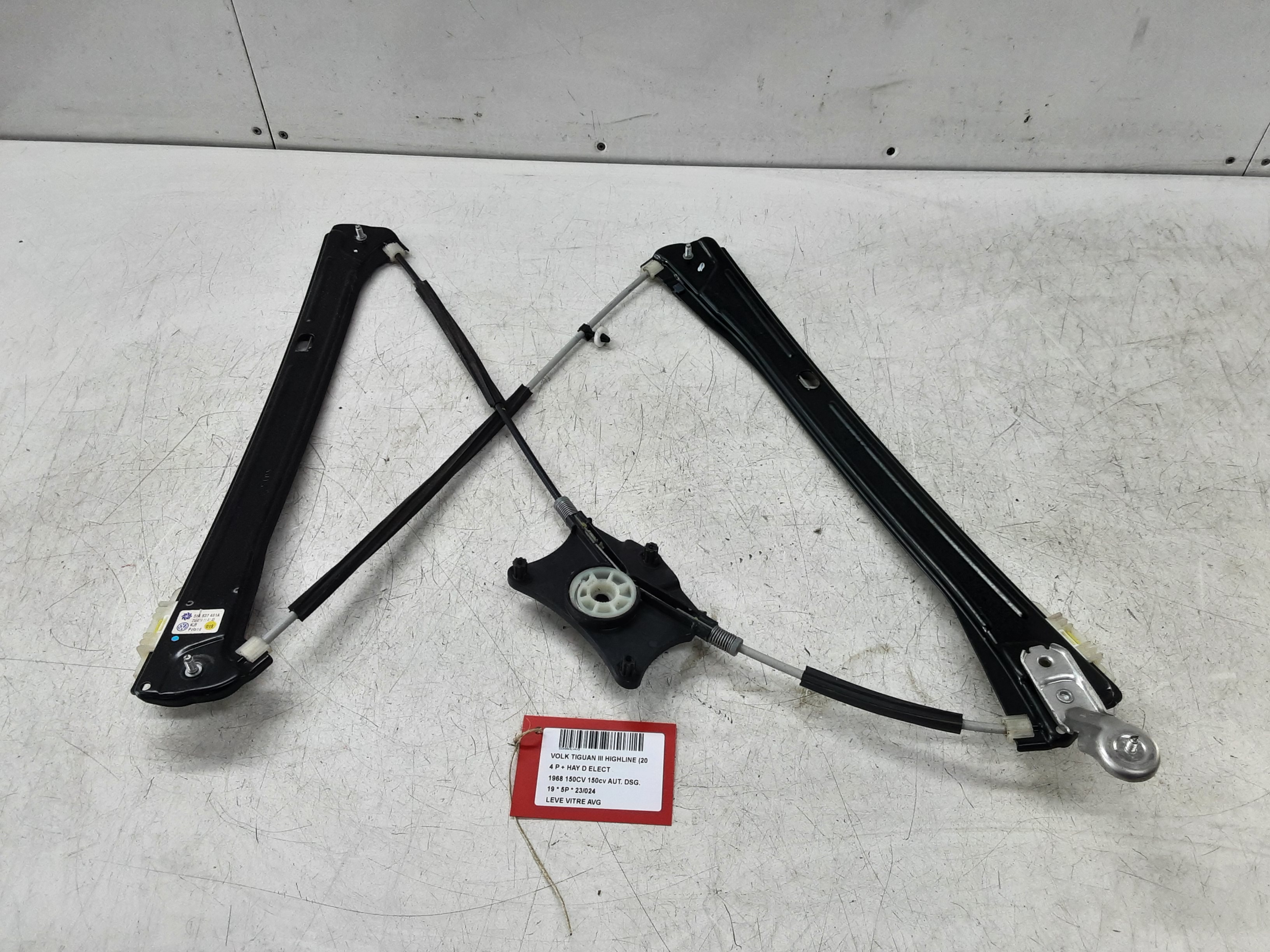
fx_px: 991
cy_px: 476
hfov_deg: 65.3
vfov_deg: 51.4
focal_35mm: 27
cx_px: 635
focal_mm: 2.91
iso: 50
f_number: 1.9
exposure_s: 1/50
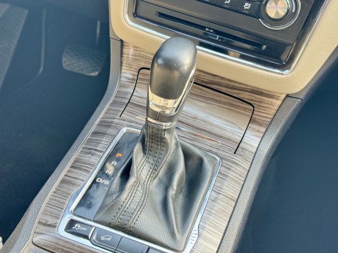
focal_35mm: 48
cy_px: 126
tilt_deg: -39.2
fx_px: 469
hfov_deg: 39.7
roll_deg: -9.8
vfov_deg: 30.3
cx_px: 169
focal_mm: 6.76
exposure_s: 1/60
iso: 100
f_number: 1.78
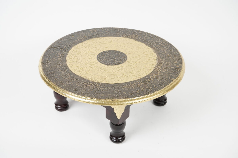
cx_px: 119
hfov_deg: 37.5
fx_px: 350
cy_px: 79
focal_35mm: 53
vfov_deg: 25.5
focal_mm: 53
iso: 3200
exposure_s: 1/160
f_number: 11
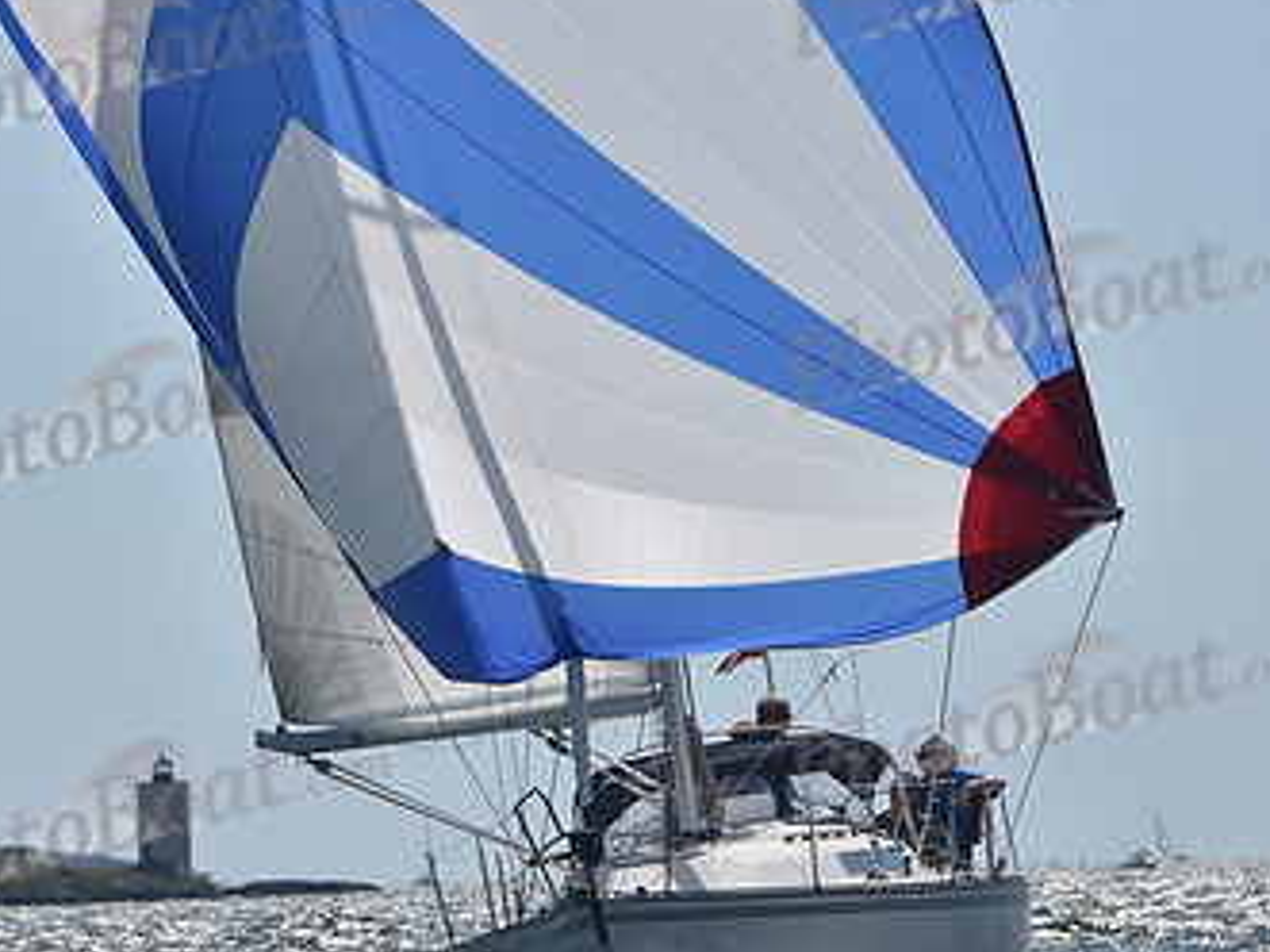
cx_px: 591
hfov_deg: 5.9
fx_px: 12359
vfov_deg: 4.4
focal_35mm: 337
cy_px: 566
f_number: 7.1
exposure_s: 1/1250
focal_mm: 200
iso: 250
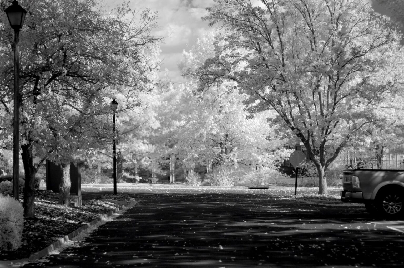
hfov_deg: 27.0
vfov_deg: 18.1
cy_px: 134
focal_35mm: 75
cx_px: 202
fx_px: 840
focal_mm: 50
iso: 800
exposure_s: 1/3200
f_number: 2.8
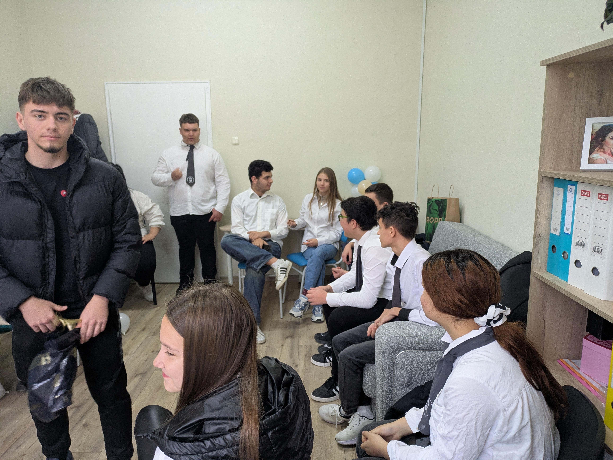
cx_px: 306
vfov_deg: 54.9
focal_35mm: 25
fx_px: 443
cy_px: 230
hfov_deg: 69.4
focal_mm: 5.43
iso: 220
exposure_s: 1/50
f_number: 1.89
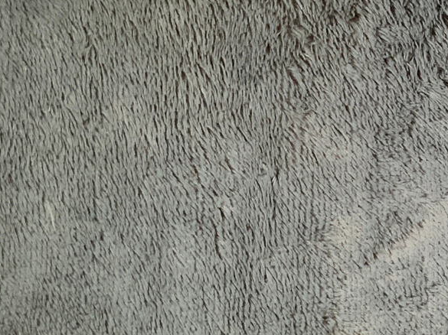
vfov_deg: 11.7
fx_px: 1643
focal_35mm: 127
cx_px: 655
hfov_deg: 14.6
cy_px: 128
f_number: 1.8
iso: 50
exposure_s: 1/52
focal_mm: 3
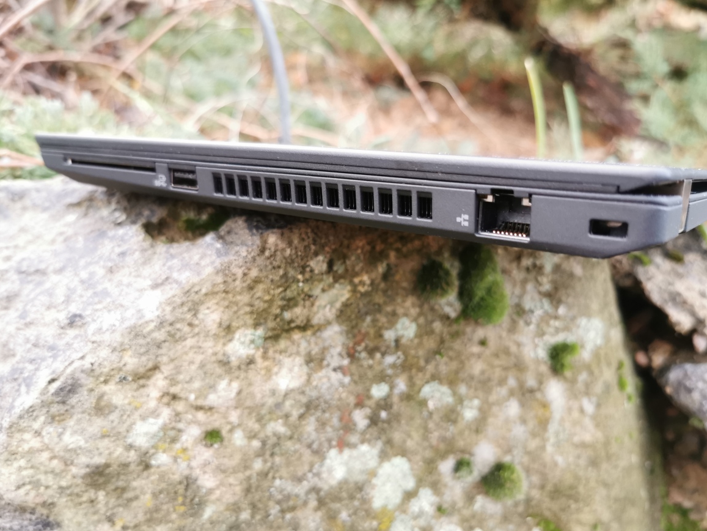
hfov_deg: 63.4
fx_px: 572
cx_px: 362
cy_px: 273
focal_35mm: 28
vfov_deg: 49.7
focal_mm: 5.56
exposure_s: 1/50
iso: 250
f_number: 1.6
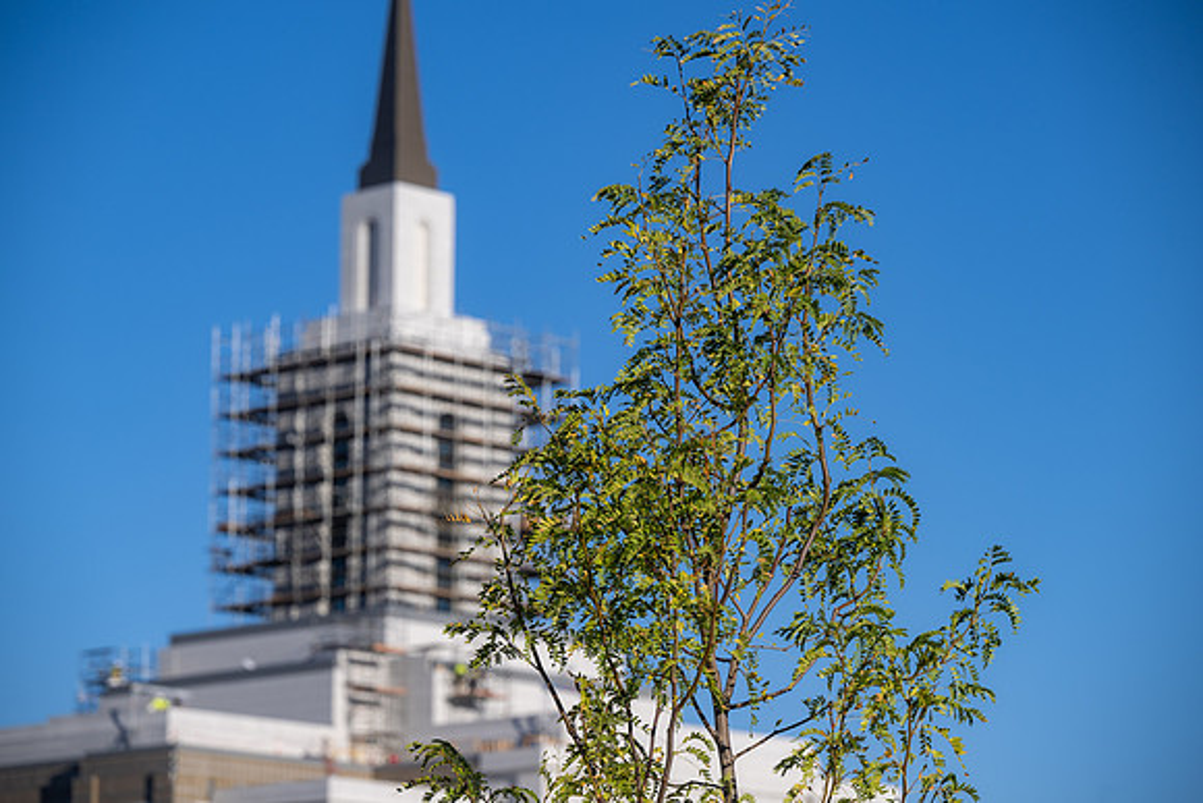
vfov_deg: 9.8
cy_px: 402
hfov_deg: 14.7
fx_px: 4679
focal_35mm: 140
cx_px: 602
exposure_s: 1/1600
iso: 100
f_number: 4.5
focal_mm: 140
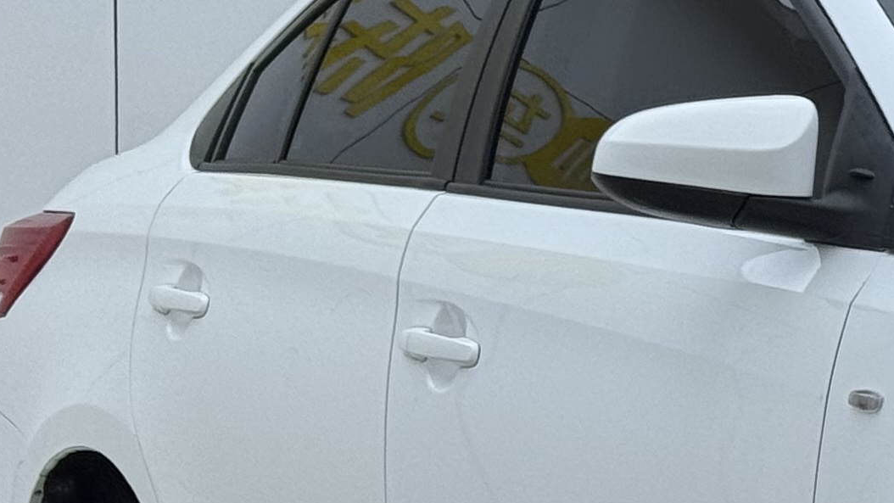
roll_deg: +1.2
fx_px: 4741
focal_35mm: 200
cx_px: 1250
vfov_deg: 6.1
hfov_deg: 10.5
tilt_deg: +2.4
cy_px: 129
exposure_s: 1/604
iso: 64
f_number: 1.78
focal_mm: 6.76
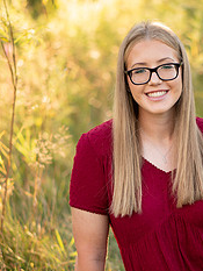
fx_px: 1234
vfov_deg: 12.5
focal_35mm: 158
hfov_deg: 9.4
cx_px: 160
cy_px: 178
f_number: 1.8
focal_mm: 85
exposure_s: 1/400
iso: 125
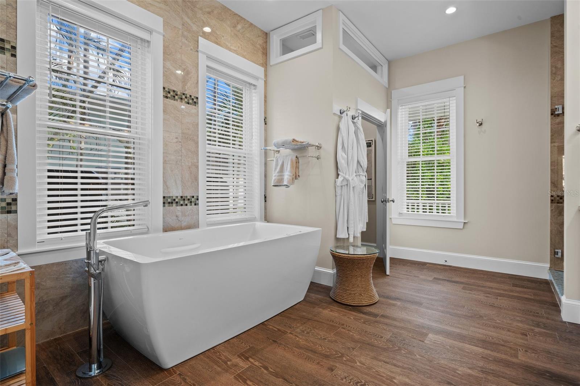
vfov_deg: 70.4
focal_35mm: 17
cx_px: 290
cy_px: 193
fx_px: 274
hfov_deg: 93.3
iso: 250
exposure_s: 1/5
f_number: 9
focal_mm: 17
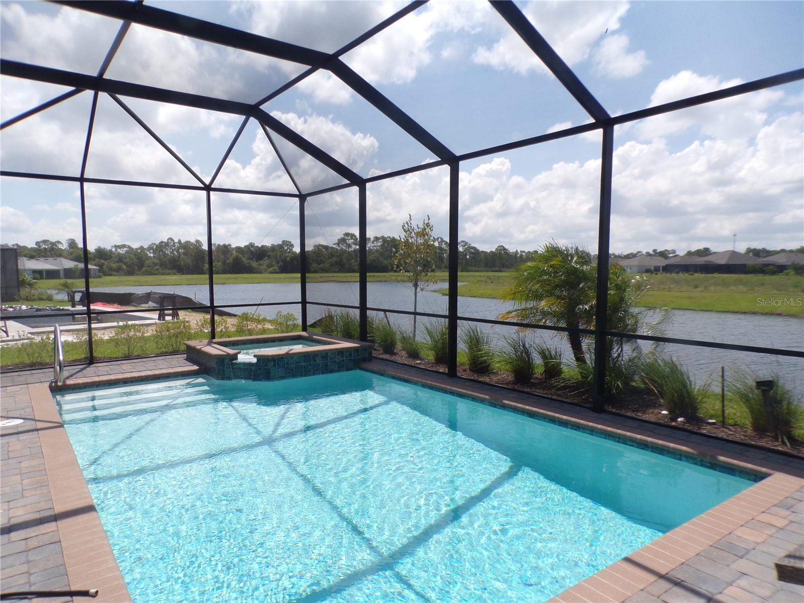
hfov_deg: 71.6
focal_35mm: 24
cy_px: 302
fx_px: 557
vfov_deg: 56.8
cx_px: 402
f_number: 5.8
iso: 80
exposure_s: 1/250
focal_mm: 4.3
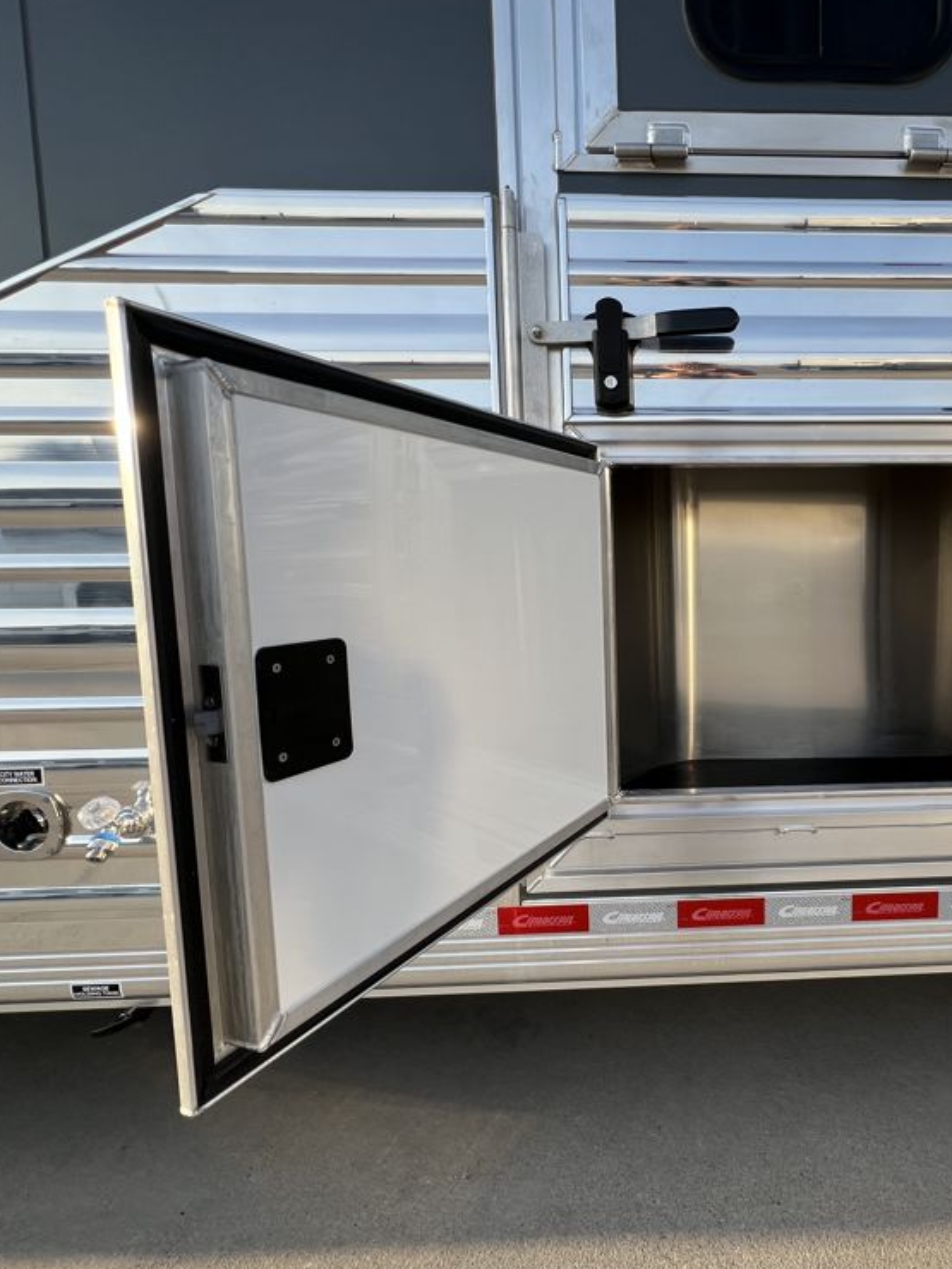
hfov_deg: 66.5
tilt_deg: -7.8
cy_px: 636
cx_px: 729
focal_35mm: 18
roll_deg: +0.8
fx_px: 660
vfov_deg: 87.8
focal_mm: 1.57
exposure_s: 1/479
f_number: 1.8
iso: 32
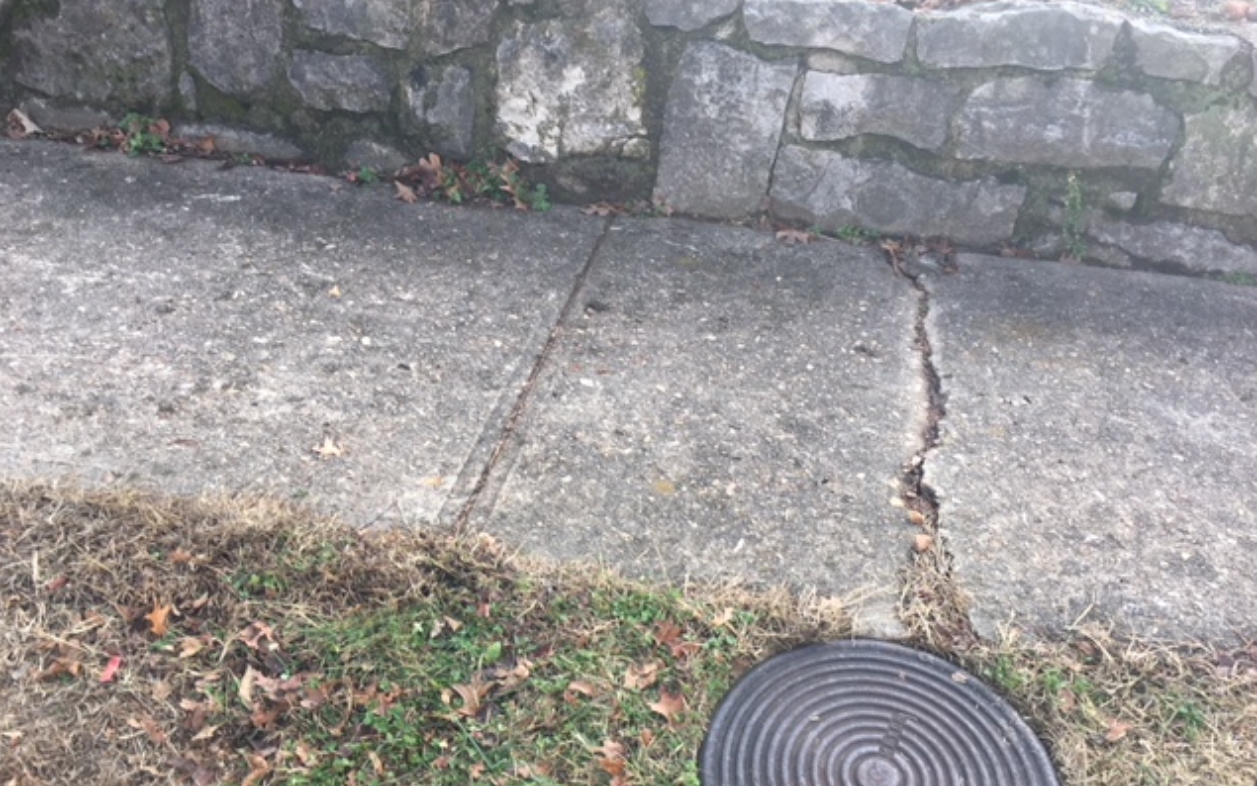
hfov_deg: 61.2
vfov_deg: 40.5
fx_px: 1062
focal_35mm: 31
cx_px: 626
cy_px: 440
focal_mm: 4.15
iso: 25
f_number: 2.2
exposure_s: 1/231
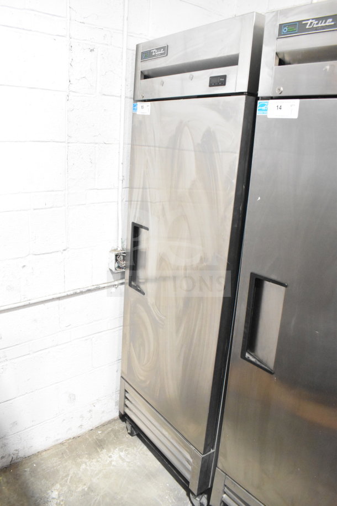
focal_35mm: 27
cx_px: 168
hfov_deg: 47.9
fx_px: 379
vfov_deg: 67.4
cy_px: 253
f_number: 6.3
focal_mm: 18
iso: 6400
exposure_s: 1/160
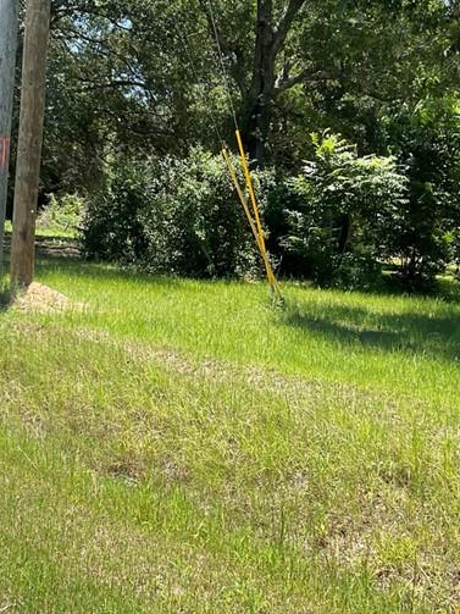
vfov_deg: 32.7
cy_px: 273
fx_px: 1046
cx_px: 167
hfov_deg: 24.7
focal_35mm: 59
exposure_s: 1/804
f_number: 1.8
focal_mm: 3
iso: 16
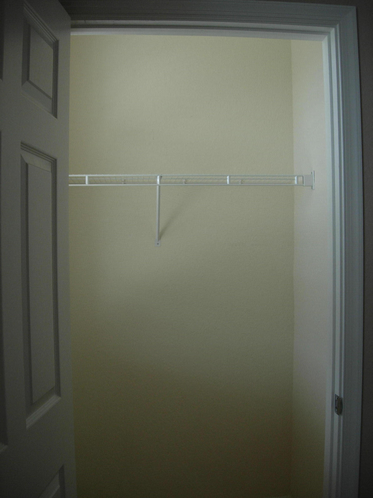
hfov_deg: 37.7
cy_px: 249
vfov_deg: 49.0
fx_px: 546
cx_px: 186
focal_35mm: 38
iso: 64
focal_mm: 7.8
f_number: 2.8
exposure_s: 1/93.1
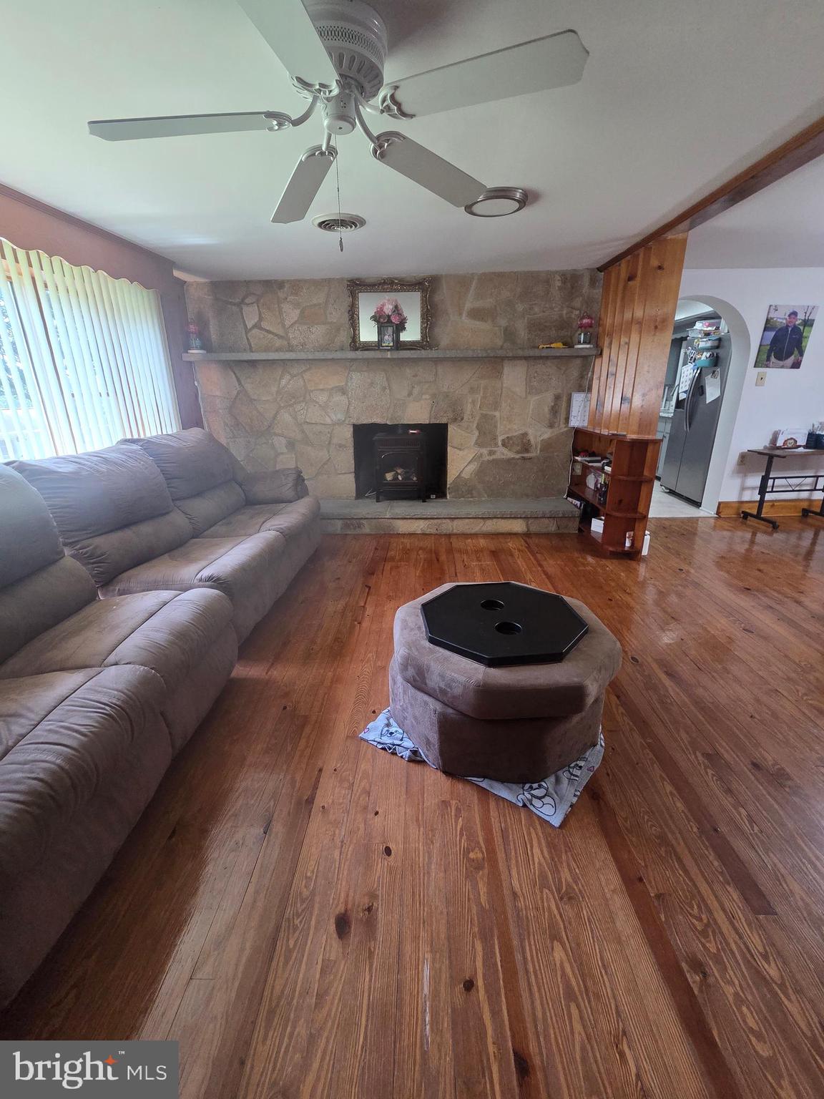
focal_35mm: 13
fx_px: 413
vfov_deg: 106.2
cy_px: 550
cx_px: 412
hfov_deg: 89.9
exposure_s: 1/60
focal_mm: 2.2
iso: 400
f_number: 2.2
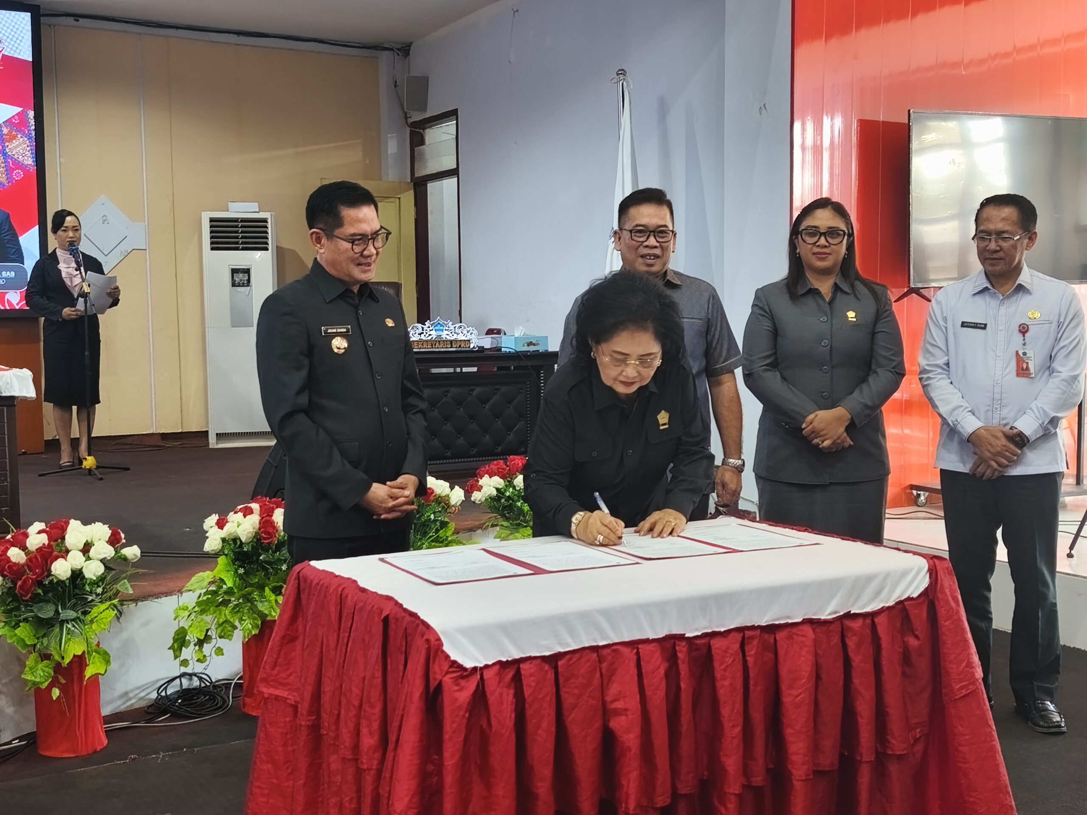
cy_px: 408
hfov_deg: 47.9
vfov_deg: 36.8
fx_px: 1225
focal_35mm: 39
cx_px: 544
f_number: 1.65
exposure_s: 1/50
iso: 500
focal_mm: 6.18
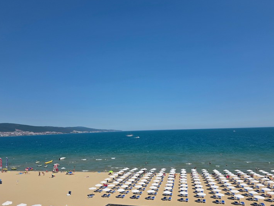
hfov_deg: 67.3
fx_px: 206
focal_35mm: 26
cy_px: 95
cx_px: 133
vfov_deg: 53.0
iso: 64
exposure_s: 1/7944
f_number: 1.7
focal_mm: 6.3
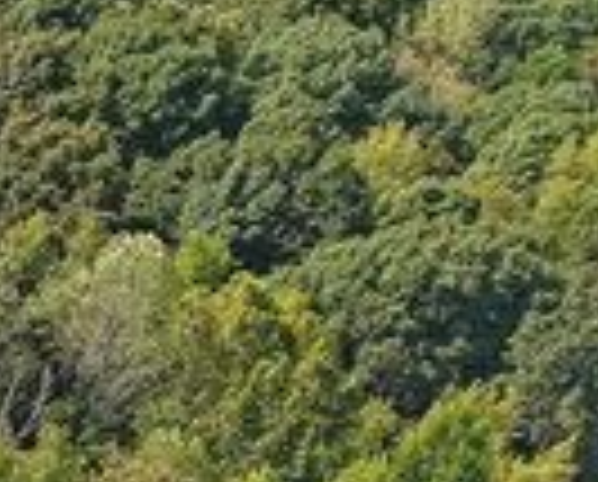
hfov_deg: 8.0
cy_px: 847
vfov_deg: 8.3
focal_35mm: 180
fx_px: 3193
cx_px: -1556
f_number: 1.8
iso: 100
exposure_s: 1/1500
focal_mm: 8.67
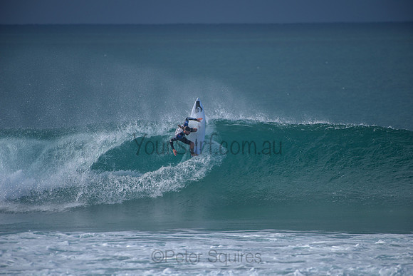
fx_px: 5820
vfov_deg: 2.7
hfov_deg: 4.1
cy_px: 138
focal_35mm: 507
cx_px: 206
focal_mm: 500
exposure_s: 1/2000
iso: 200
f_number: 5.6
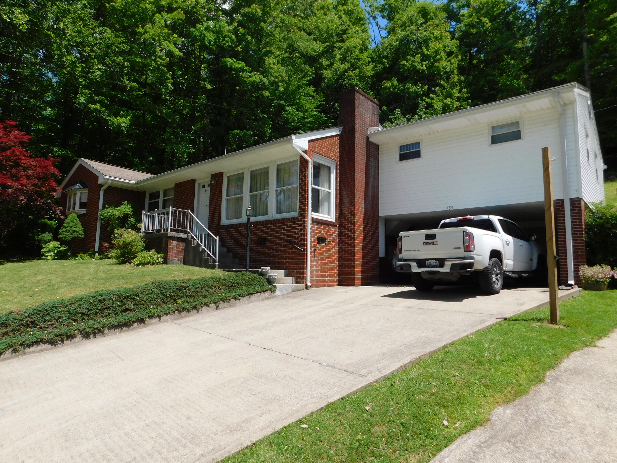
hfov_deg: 73.9
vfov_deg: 58.9
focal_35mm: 23
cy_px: 232
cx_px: 308
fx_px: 410
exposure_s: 1/1250
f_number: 3
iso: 125
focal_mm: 4
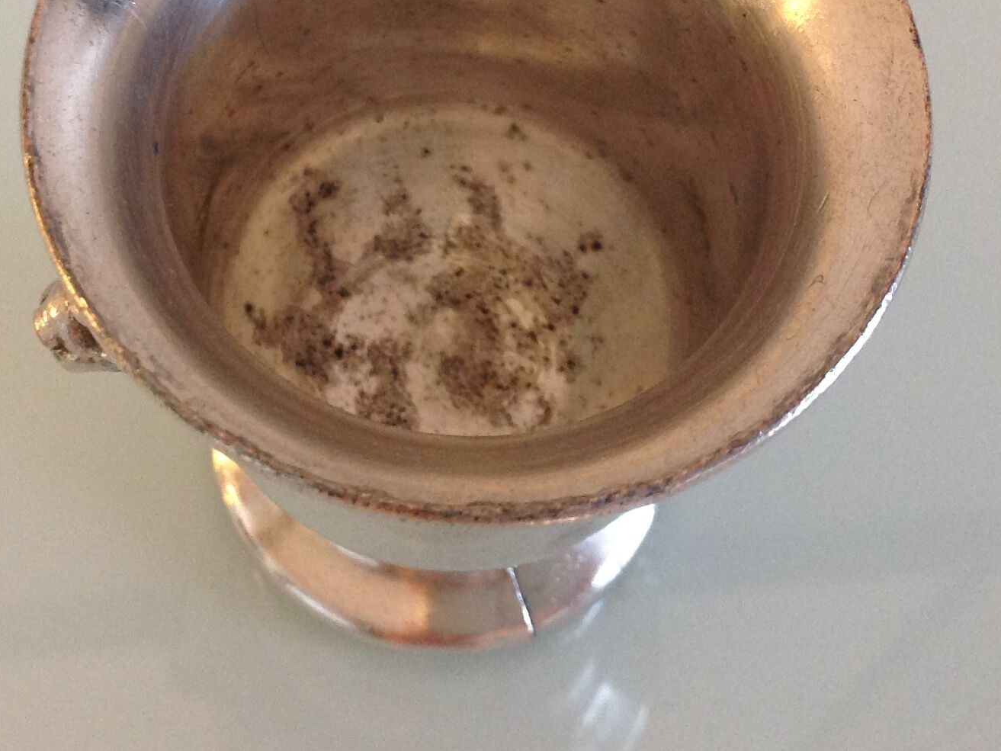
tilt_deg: -60.8
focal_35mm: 69
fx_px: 1995
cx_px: 373
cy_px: 88
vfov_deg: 20.9
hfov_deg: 28.1
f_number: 2.4
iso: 160
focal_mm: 4.28
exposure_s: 1/15
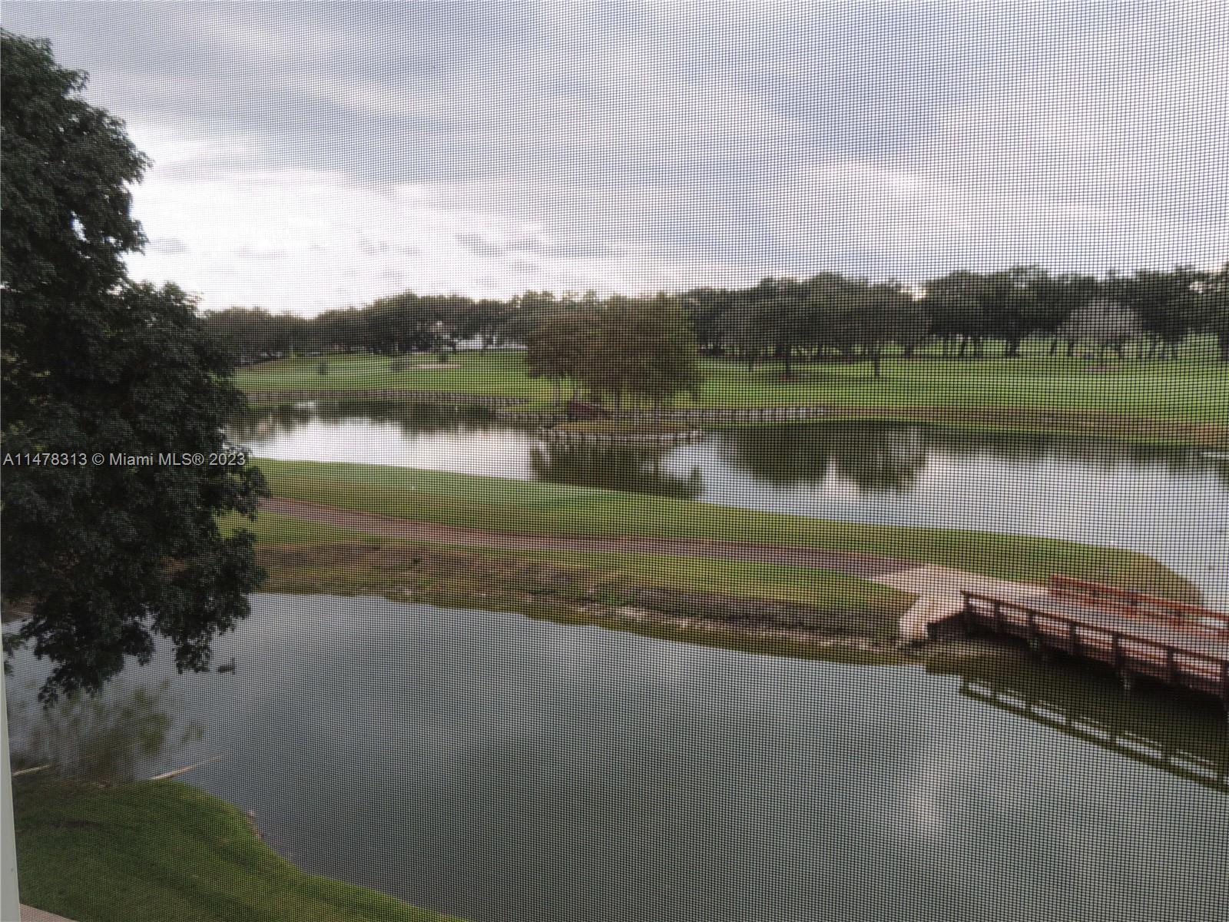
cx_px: 614
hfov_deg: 52.6
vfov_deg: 40.7
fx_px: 1243
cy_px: 461
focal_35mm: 35
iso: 100
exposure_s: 1/160
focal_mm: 6.2
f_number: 3.3
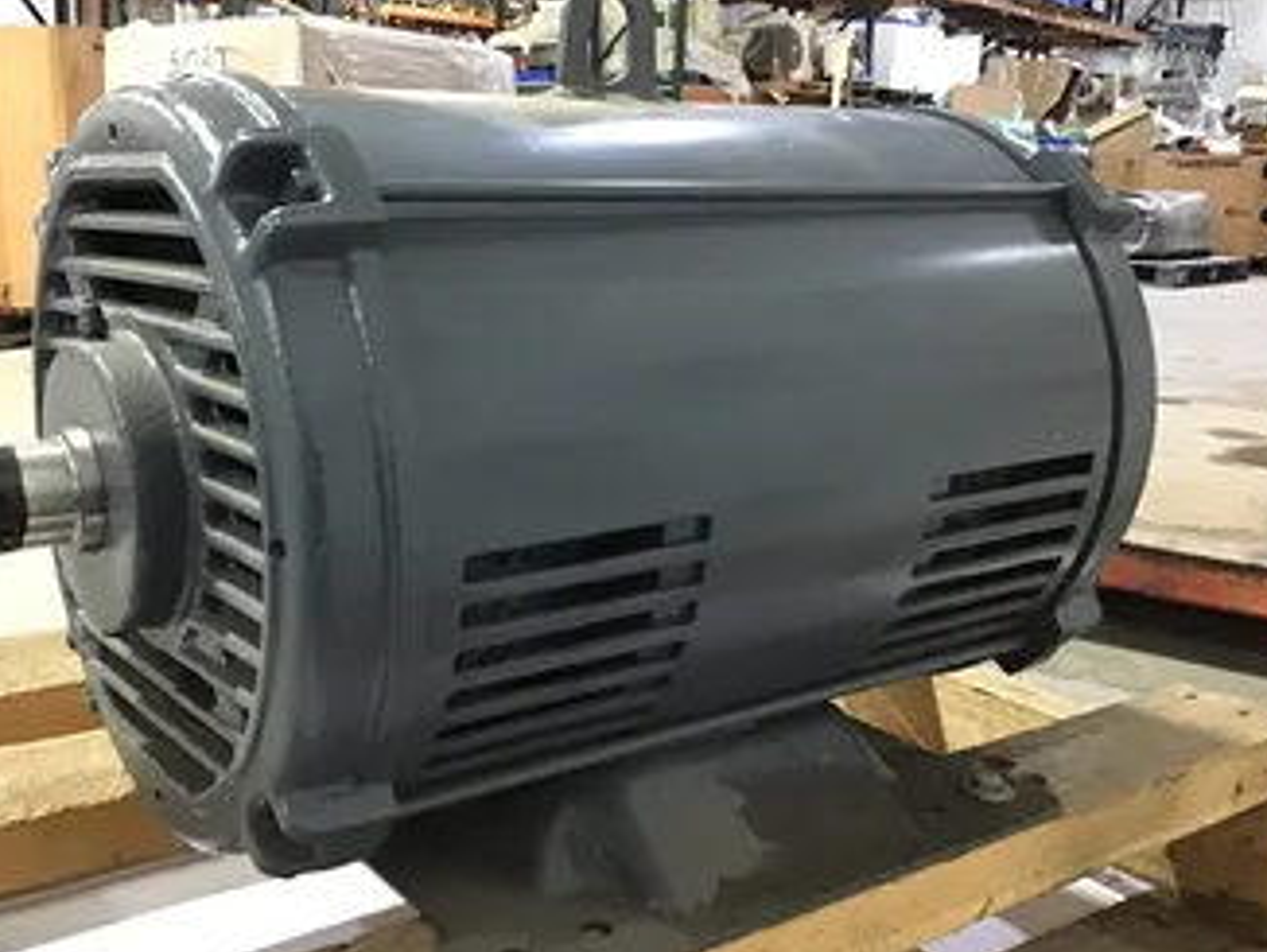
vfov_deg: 37.7
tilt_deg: -14.5
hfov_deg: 48.8
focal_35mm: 38
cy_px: 517
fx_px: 1392
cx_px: 544
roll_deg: -2.8
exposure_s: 1/15
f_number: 2.4
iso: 320
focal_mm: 3.3
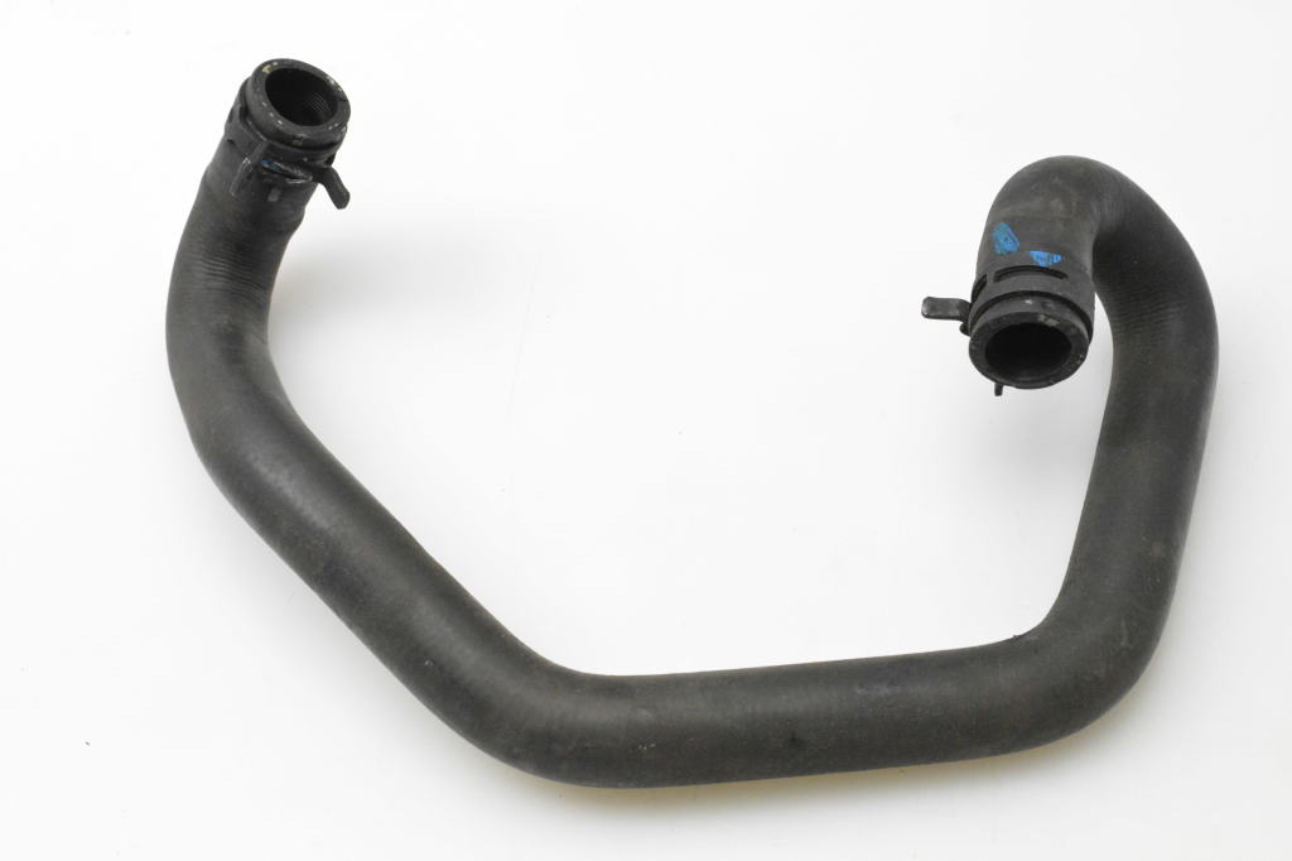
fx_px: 2583
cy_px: 430
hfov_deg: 28.1
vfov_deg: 18.9
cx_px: 646
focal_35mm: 72
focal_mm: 48
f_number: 10
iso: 6400
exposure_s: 1/400
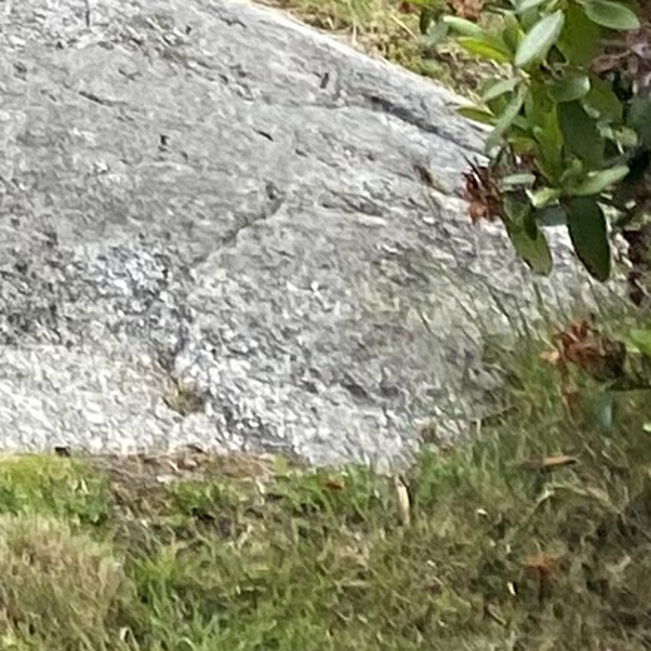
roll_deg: +1.3
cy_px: -1388
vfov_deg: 7.2
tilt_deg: +8.2
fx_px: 4489
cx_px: -1564
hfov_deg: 7.1
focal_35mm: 211
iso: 32
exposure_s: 1/2183
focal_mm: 4.25
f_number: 1.8
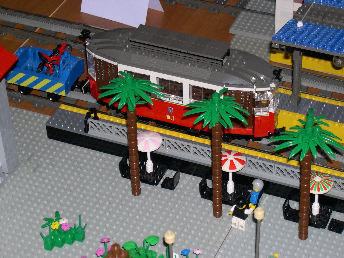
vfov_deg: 13.0
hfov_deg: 17.3
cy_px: 129
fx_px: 1133
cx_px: 172
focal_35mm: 114
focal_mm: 24
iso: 100
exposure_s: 1/60
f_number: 4.9
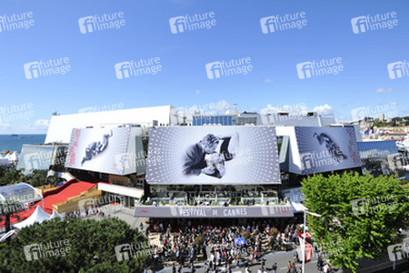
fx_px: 193
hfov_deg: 93.3
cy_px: 136
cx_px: 204
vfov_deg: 70.4
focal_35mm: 17
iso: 200
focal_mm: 17
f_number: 10
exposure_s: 1/400
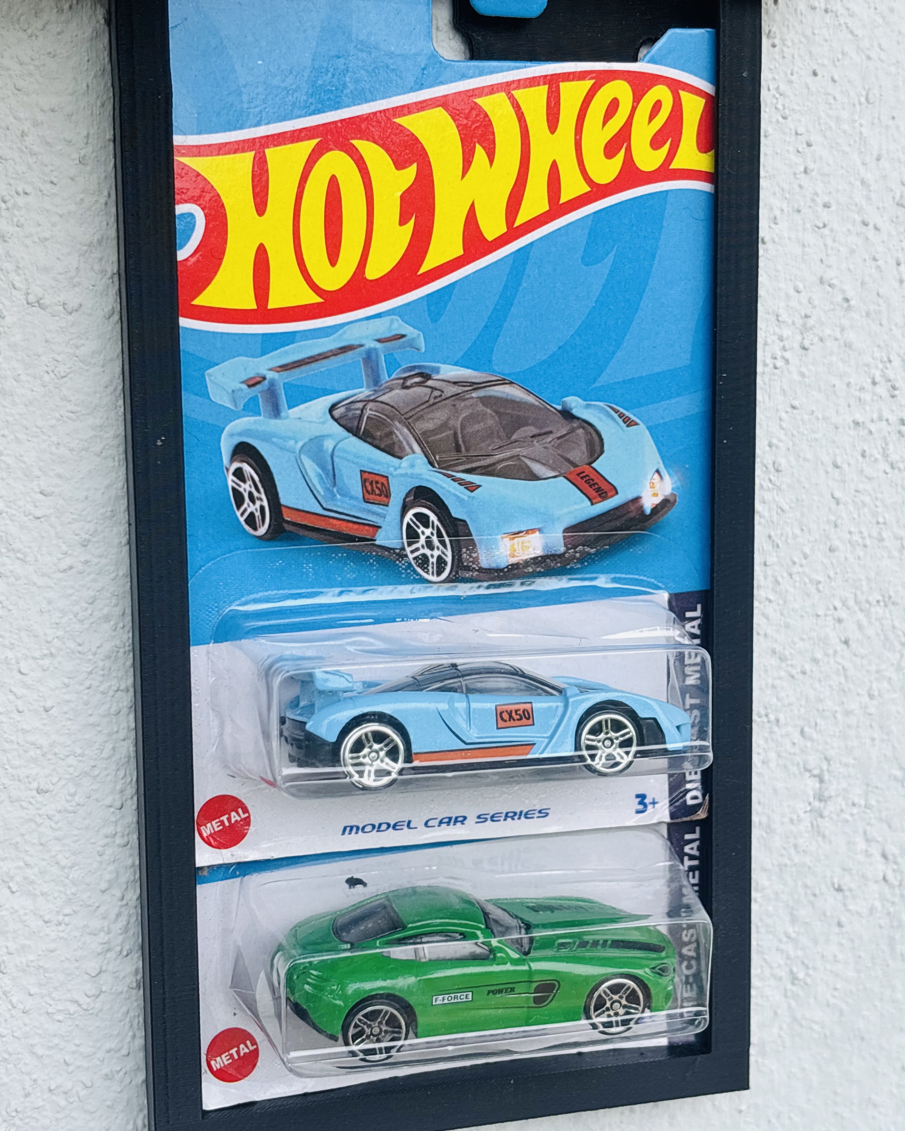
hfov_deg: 27.6
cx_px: 455
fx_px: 1841
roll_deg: +0.7
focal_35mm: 55
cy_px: 585
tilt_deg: -9.3
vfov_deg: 34.1
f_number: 1.6
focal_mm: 5.96
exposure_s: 1/684
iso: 32
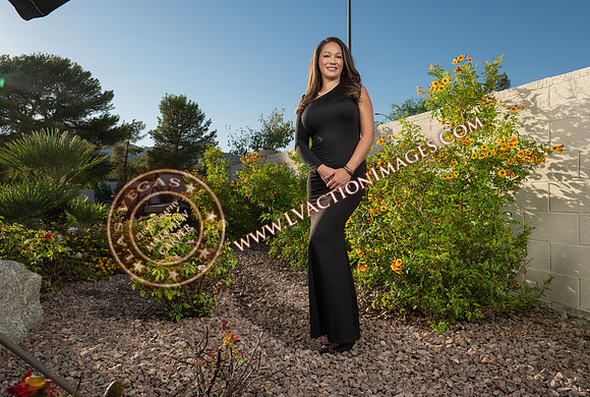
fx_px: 420
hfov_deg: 70.1
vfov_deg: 50.6
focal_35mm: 26
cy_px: 199
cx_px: 310
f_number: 8
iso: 64
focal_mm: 24
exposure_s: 1/200
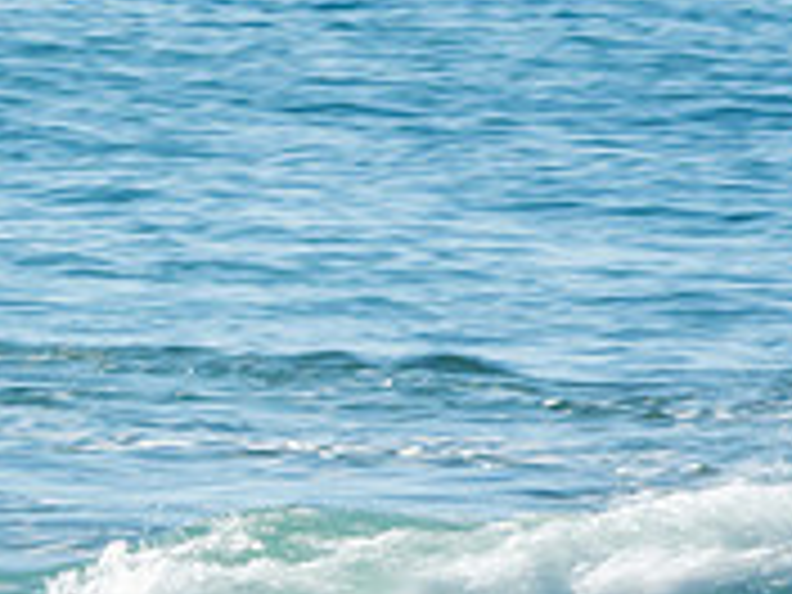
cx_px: -356
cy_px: 578
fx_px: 33770
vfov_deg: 1.0
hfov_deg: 1.3
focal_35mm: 1476
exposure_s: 1/30
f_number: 22
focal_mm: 310
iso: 100
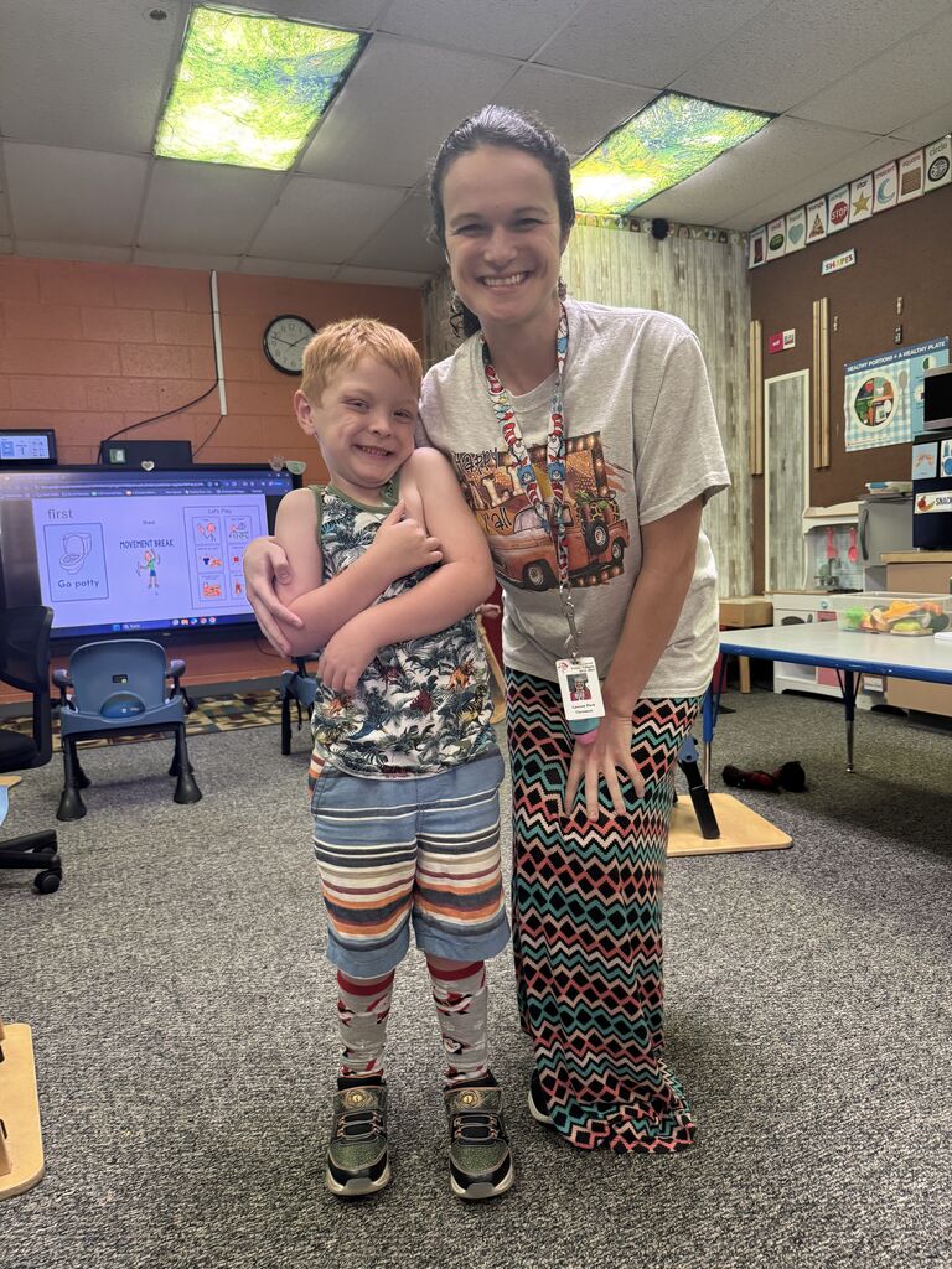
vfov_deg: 71.6
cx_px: 476
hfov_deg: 56.8
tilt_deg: -4.7
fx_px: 880
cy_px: 634
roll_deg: +2.5
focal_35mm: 24
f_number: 1.78
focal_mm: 6.76
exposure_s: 1/60
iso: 320
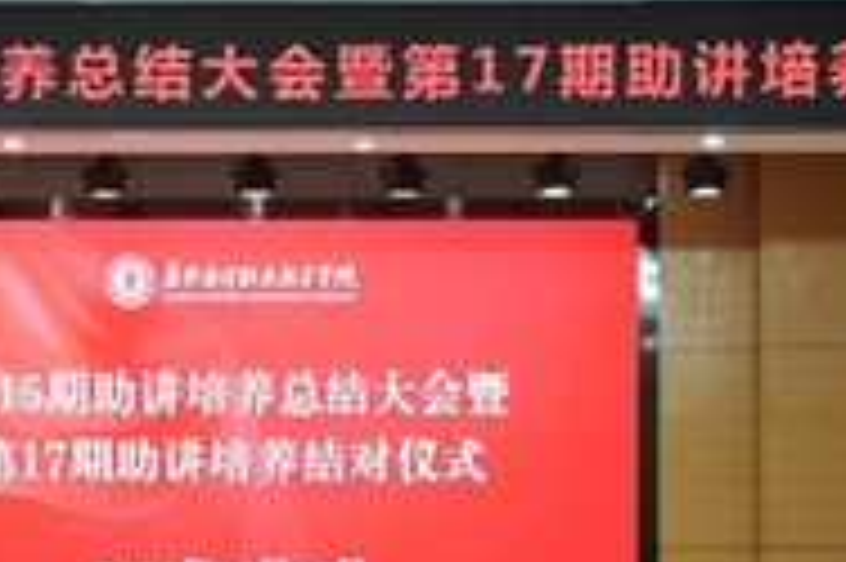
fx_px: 3177
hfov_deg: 15.1
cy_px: 647
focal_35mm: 135
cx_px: 277
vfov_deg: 10.0
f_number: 3.5
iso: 2500
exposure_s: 1/200
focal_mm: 46.1
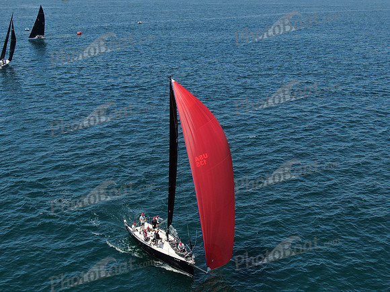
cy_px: 146
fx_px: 541
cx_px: 195
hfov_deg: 39.7
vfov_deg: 30.3
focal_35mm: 48
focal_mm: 8.6
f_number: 3.8
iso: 100
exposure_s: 1/800
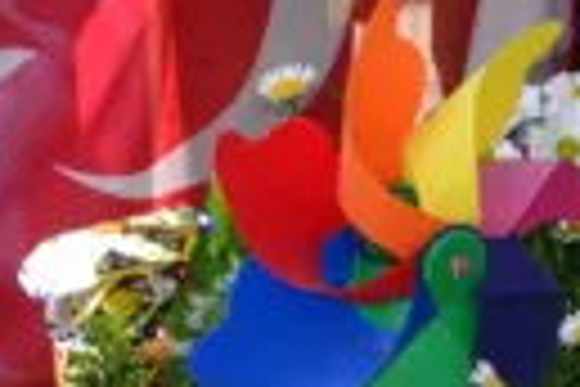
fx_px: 4865
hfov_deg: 6.7
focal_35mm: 302
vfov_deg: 4.5
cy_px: -448
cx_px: 922
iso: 2200
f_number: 25
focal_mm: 42
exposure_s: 1/200
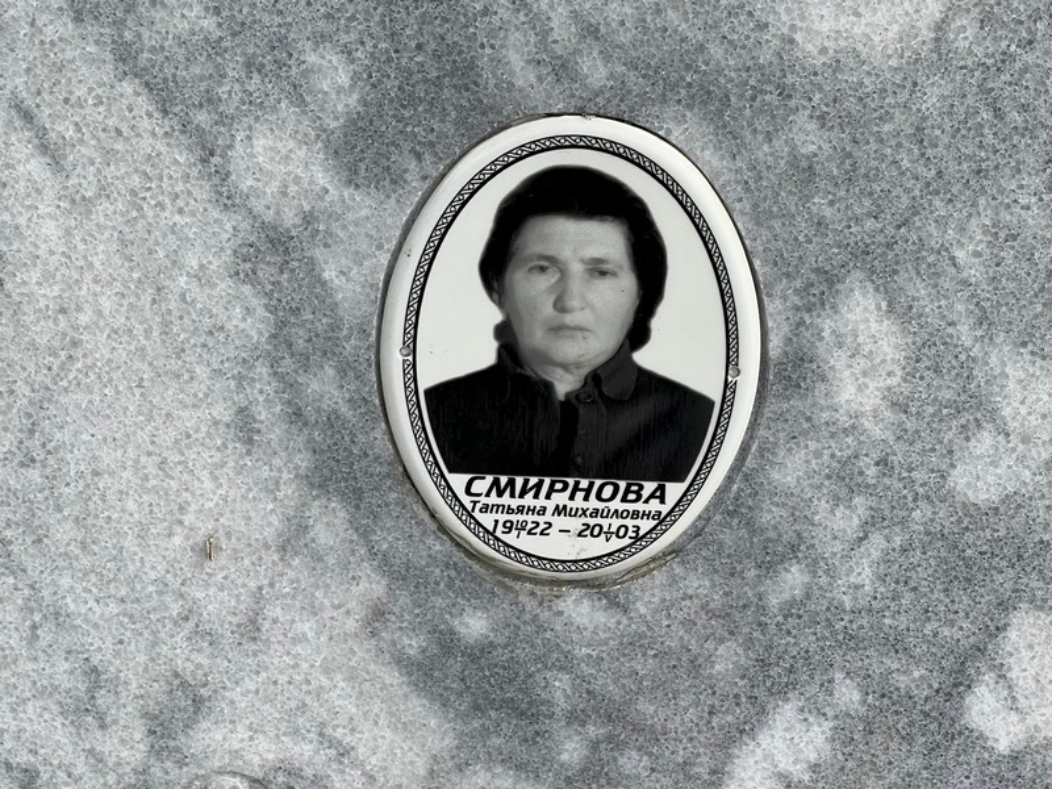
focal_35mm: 77
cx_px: 526
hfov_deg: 25.3
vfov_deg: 19.1
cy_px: 394
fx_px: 2340
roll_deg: +0.8
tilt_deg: -29.1
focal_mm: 9
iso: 32
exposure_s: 1/110
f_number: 2.8
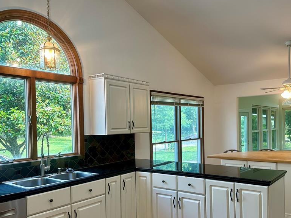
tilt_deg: -1.5
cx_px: 175
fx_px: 269
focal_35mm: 32
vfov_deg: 44.0
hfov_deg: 56.4
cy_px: 128
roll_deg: +1.3
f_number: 1.78
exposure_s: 1/120
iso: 100
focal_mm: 6.86
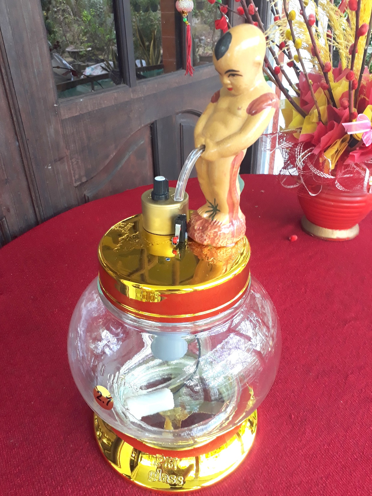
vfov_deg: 65.3
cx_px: 186
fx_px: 387
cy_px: 248
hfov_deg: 51.4
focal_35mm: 27
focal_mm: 3.6
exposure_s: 1/33
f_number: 1.9
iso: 64
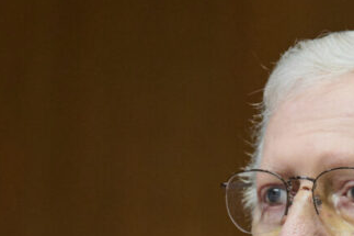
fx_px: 5956
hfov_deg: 3.4
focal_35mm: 606
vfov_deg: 2.3
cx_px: 366
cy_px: 277
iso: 2000
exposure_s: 1/640
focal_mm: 170
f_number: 2.8
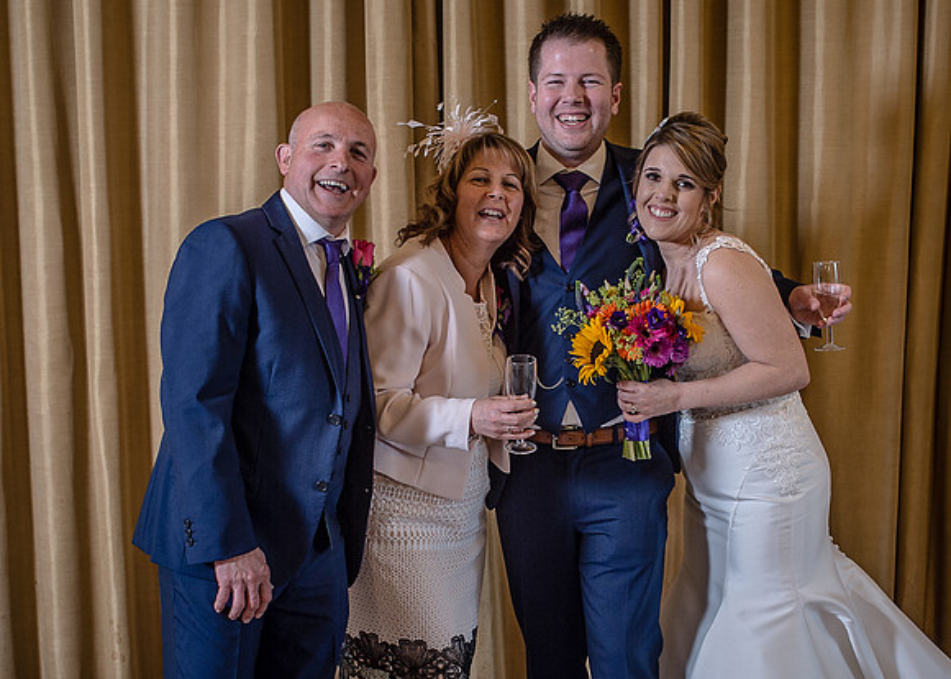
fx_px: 1686
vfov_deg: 22.6
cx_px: 529
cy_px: 487
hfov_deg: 31.5
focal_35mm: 62
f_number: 2.8
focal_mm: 35
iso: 200
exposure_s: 1/100
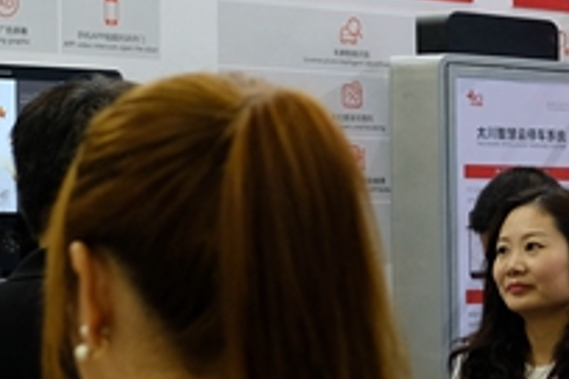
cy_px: 238
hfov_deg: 14.7
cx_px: 561
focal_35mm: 137
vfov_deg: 10.0
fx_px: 2165
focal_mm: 23
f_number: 2.8
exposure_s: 1/125
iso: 400
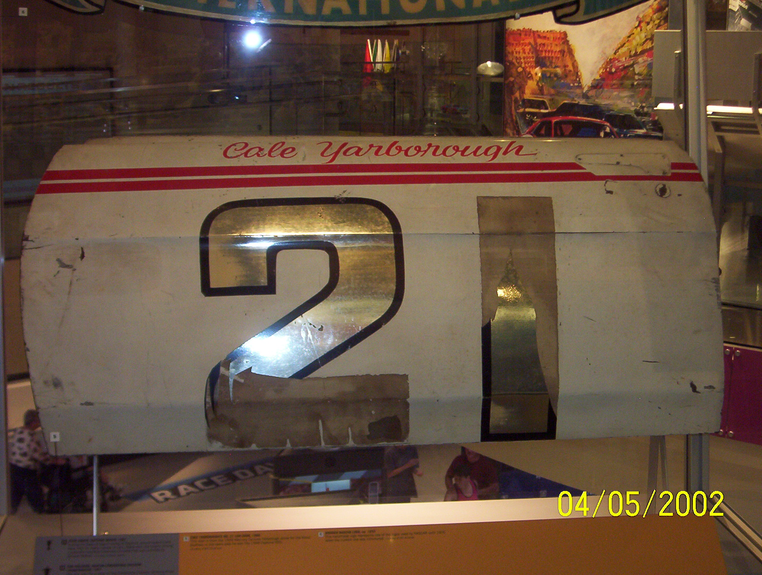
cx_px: 381
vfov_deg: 28.7
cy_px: 288
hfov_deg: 37.4
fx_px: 1125
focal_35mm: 51
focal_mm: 7.88
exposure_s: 1/37.4
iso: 140
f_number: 3.16
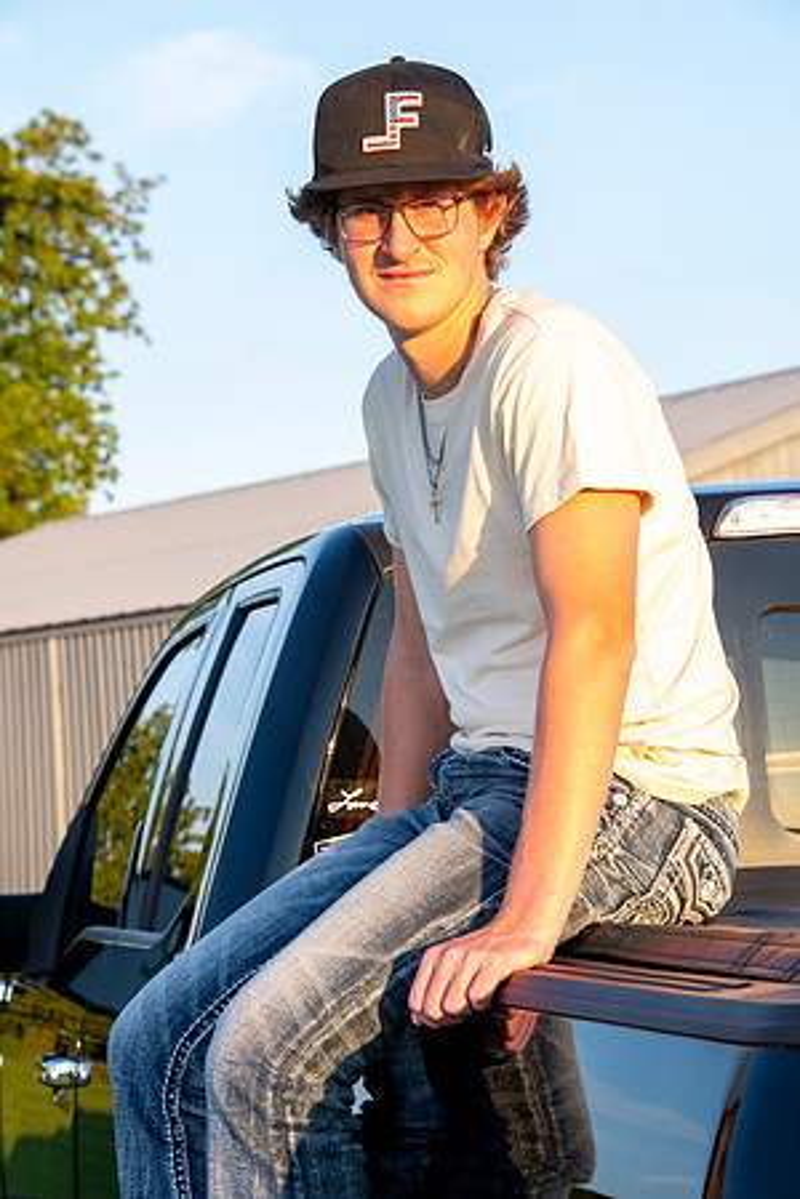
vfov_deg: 19.5
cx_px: 400
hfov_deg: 13.0
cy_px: 600
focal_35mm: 105
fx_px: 3500
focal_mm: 105
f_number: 10
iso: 1000
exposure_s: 1/160
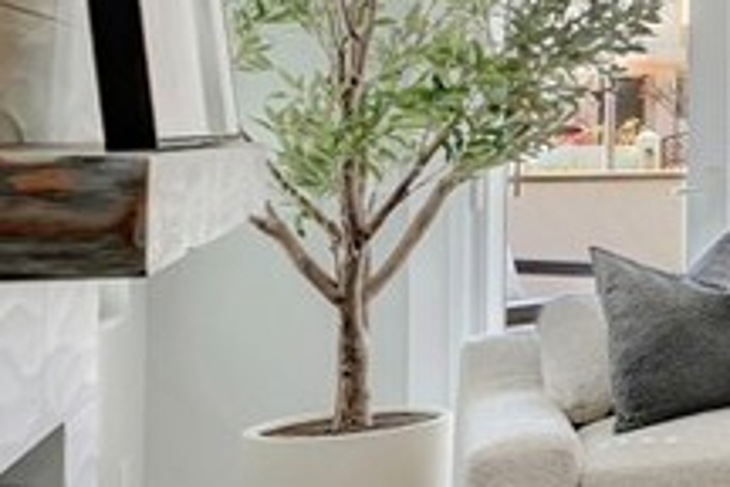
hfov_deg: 17.2
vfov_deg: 19.0
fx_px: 1440
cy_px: 107
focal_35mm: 71
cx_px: 1568
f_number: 5.6
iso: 100
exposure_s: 1/40
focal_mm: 10
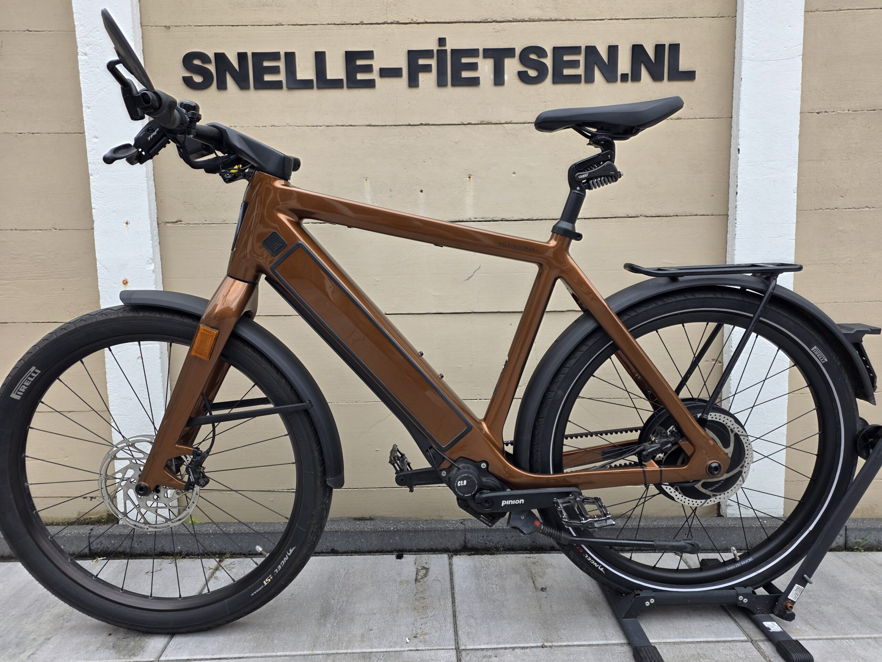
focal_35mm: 23
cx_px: 441
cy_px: 331
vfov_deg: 58.9
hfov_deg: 73.9
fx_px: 586
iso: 40
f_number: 1.7
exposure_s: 1/359
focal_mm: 6.25
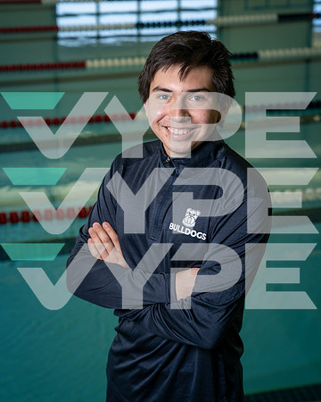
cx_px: 133
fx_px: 1053
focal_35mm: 89
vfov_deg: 21.6
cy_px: 201
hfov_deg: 17.3
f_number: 4.5
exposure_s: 1/250
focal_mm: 63
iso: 200
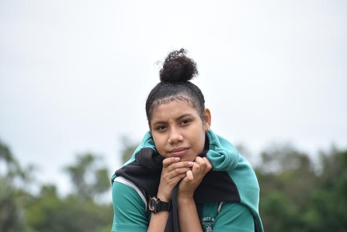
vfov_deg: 5.1
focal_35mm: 270
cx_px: 174
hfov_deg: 7.6
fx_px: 2602
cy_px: 116
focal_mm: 180
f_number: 5.3
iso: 400
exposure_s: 1/640
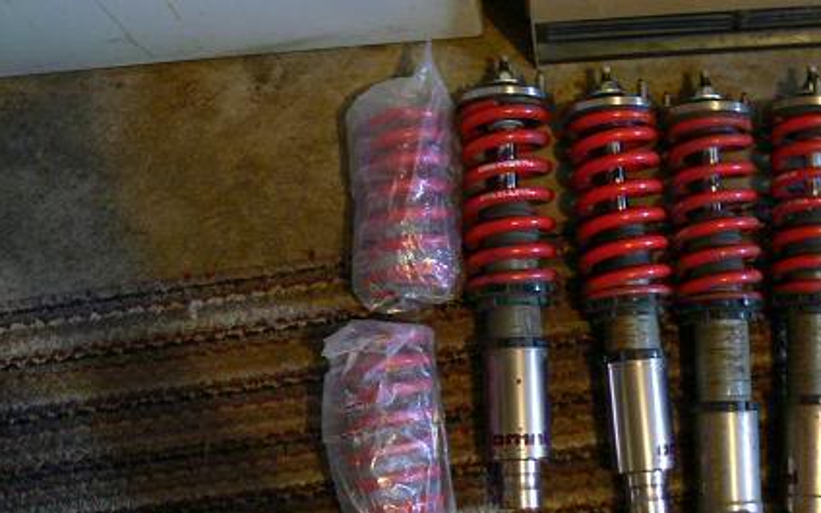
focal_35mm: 56
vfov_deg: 23.1
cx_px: 587
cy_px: 279
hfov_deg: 35.7
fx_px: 1253
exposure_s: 1/4
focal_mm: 7.4
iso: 200
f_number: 2.8
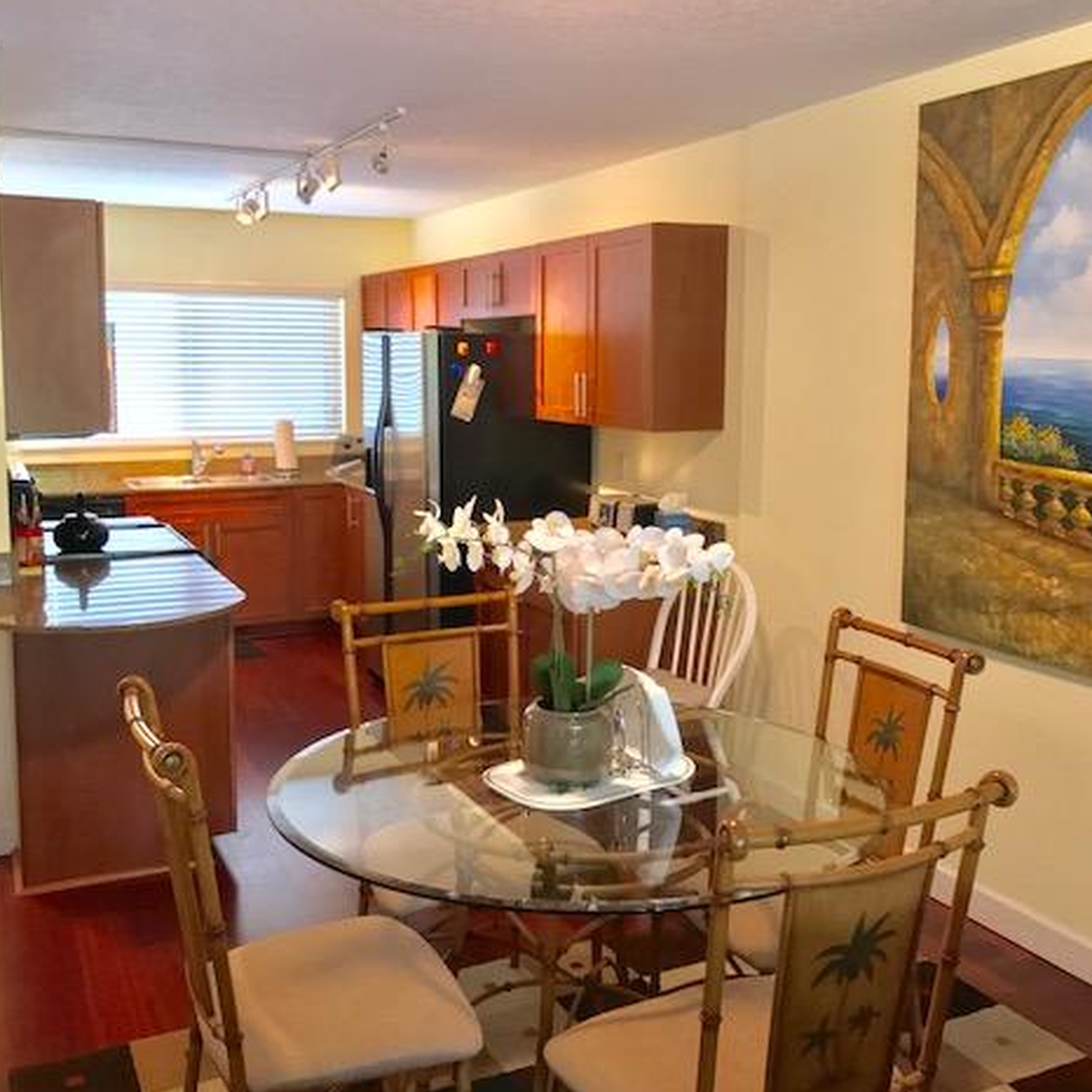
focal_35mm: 34
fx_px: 1213
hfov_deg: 48.5
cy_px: 499
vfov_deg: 48.4
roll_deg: -0.5
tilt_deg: -5.5
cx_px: 548
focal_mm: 3.99
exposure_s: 1/30
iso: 125
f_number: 1.8
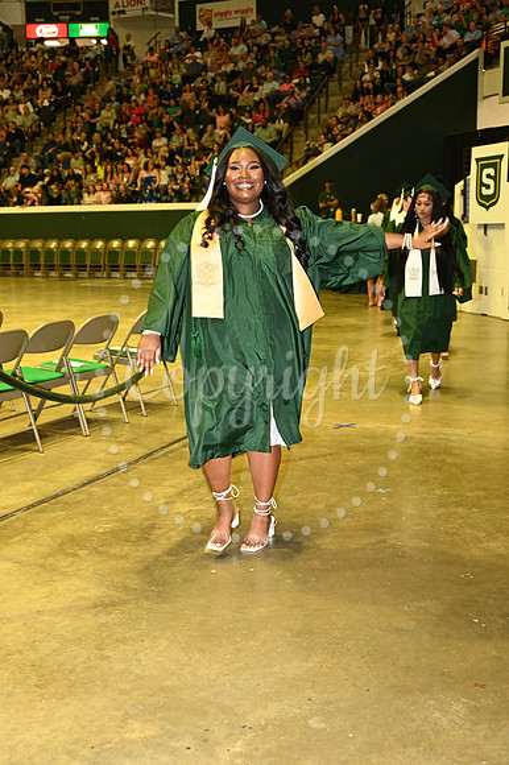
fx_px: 892
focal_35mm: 42
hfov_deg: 31.9
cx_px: 254
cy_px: 382
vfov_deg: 46.4
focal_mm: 42
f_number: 5.6
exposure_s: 1/60
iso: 1600
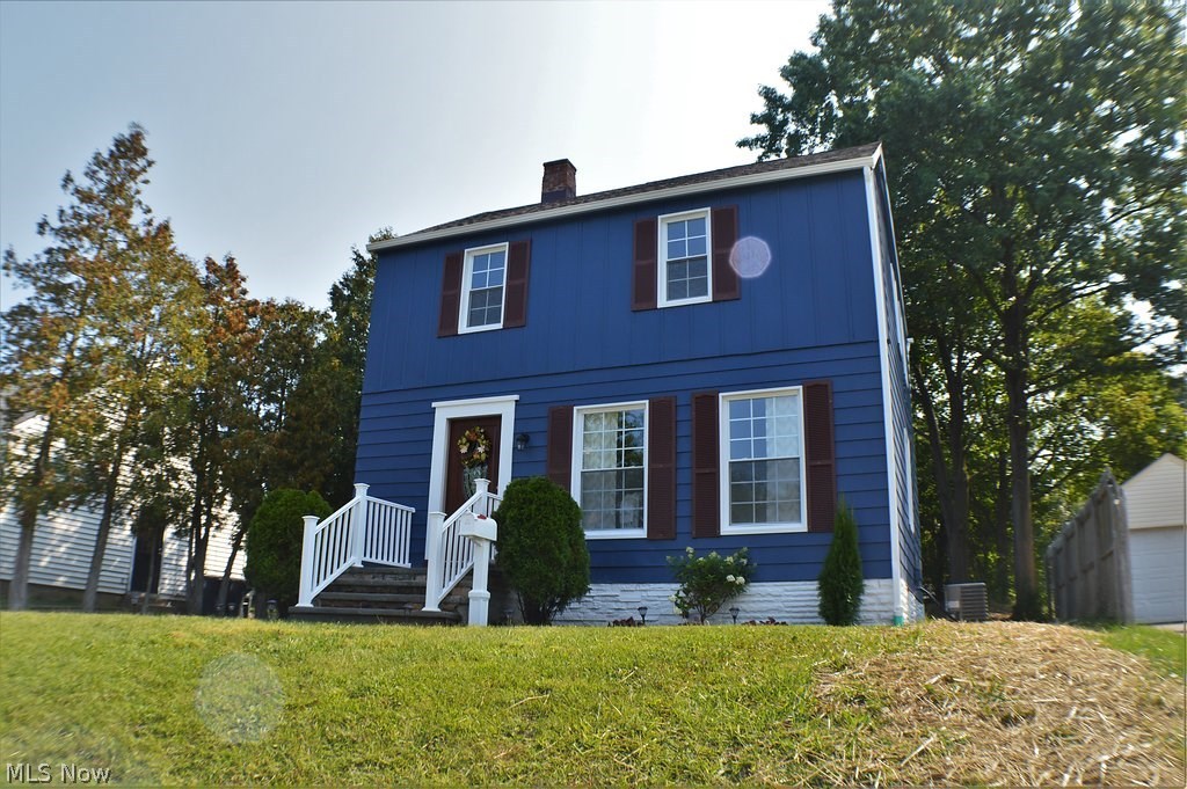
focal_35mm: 33
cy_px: 394
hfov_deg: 57.3
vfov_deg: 39.9
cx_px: 594
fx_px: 1087
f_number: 11
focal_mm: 22
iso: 400
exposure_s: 1/400
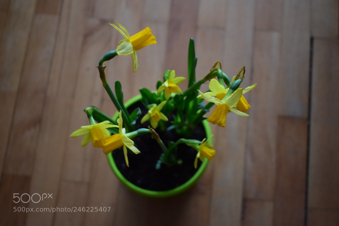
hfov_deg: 41.1
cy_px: 113
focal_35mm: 48
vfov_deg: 28.1
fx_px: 452
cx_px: 170
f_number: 4.5
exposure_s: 1/15
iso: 1600
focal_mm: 32
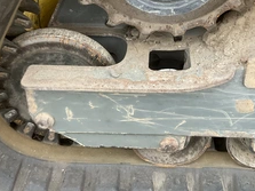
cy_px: 33
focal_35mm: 52
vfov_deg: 27.4
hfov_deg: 36.6
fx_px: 383
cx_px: 158
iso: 80
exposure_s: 1/60
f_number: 1.8
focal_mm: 3
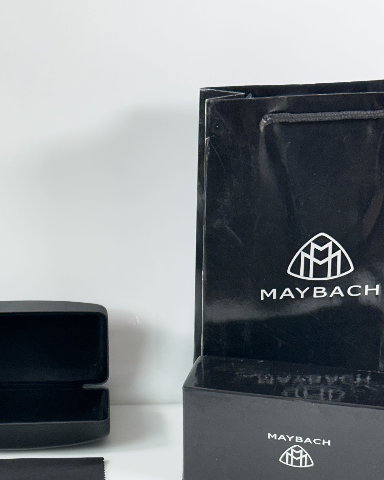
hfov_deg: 17.9
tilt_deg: -25.5
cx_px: 79
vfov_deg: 22.0
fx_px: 1207
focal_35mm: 85
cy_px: 425
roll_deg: +1.3
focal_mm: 6.86
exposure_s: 1/100
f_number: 1.78
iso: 100
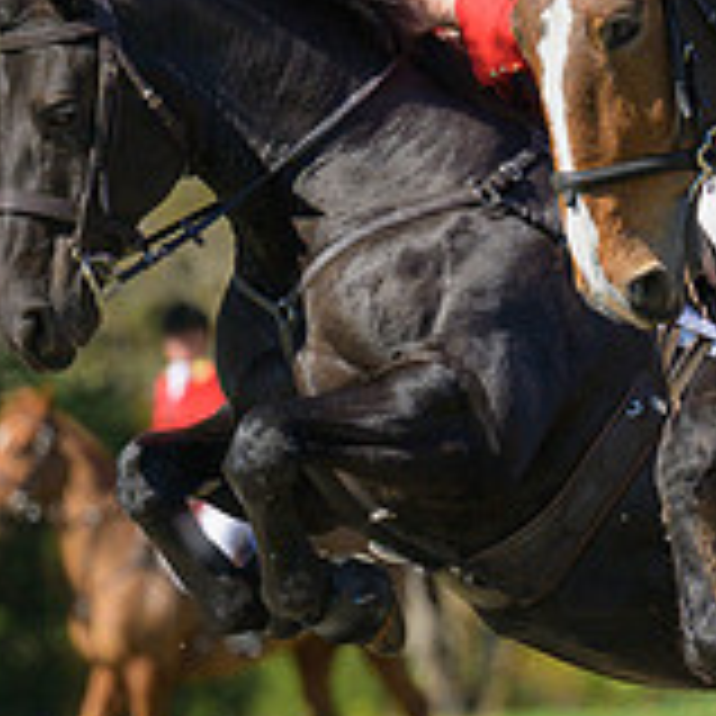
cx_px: 951
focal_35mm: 656
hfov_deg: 2.7
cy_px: 108
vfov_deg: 2.7
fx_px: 15351
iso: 200
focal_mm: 195
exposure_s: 1/1000
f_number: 4
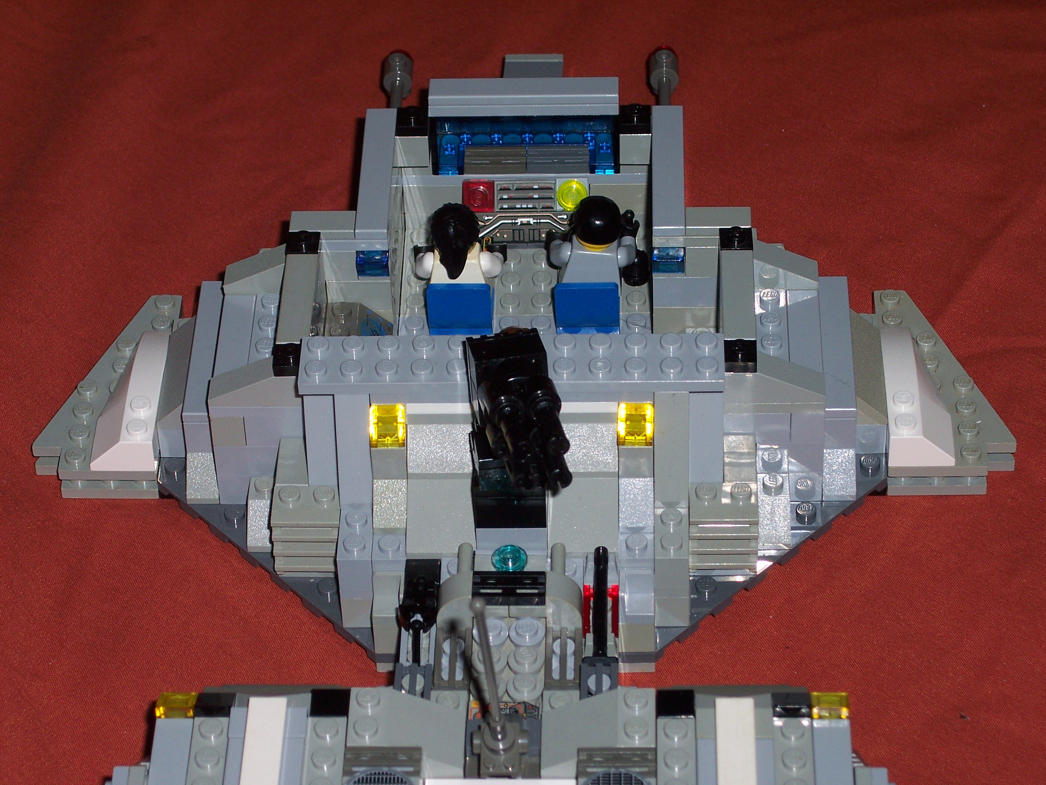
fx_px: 3535
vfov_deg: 12.7
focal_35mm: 117
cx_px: 523
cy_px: 392
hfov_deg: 16.8
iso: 100
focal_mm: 24
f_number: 6.7
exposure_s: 1/1000
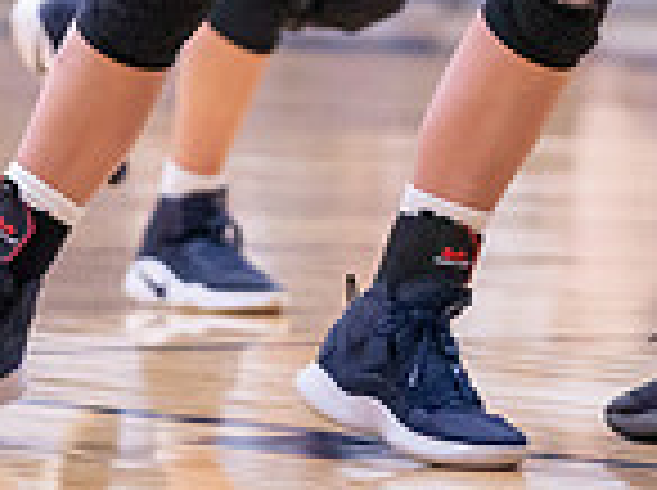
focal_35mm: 454
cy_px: -504
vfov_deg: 3.2
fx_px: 8603
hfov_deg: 4.4
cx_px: 194
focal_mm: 102
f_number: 2.8
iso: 2000
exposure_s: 1/1250
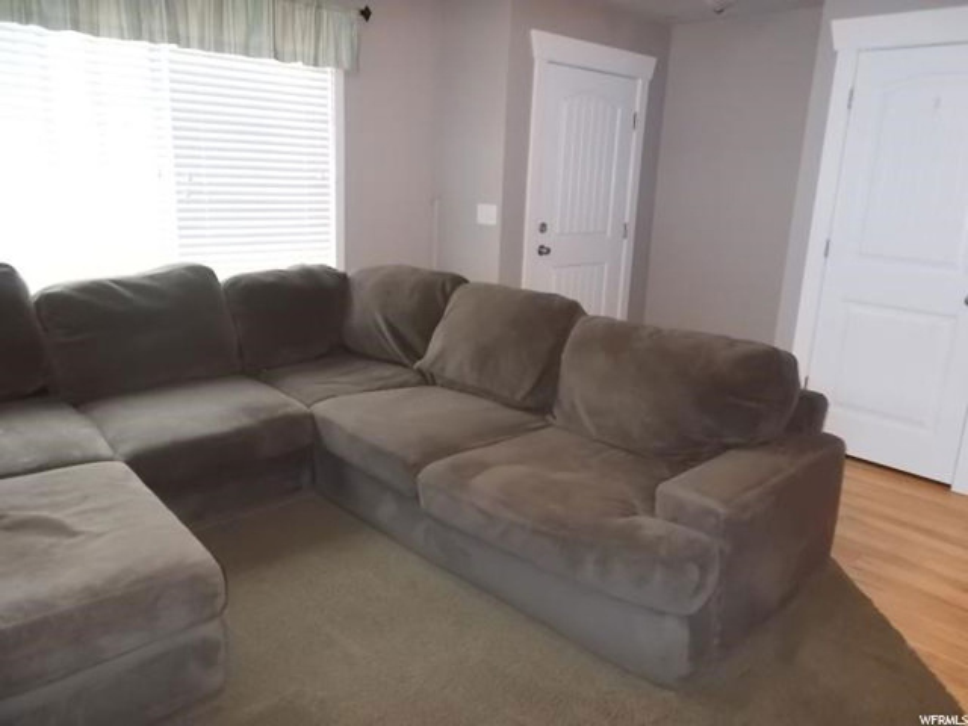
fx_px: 727
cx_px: 484
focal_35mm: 26
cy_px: 363
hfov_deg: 67.3
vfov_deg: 53.1
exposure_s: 1/25
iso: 320
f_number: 3.2
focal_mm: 4.6
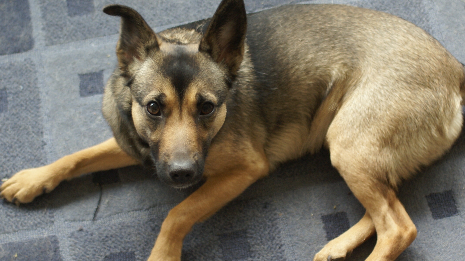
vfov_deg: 14.1
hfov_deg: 24.7
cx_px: 256
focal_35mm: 86
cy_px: 134
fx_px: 1060
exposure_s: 1/40
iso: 200
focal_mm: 30
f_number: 2.8
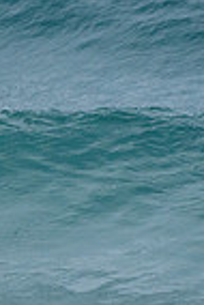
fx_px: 21256
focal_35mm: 2507
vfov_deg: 0.8
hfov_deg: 0.5
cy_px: 151
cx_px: -288
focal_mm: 500
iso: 1600
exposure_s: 1/2000
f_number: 5.6
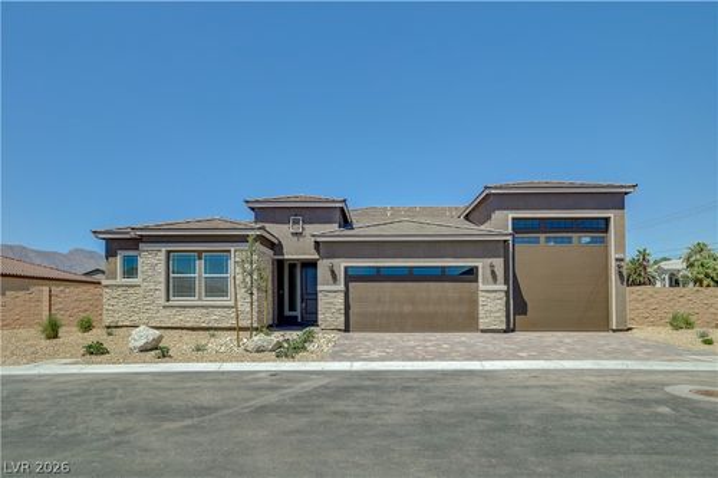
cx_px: 359
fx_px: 429
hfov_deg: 79.9
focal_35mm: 22
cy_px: 239
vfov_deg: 58.3
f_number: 8
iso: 400
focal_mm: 21.5
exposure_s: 1/640
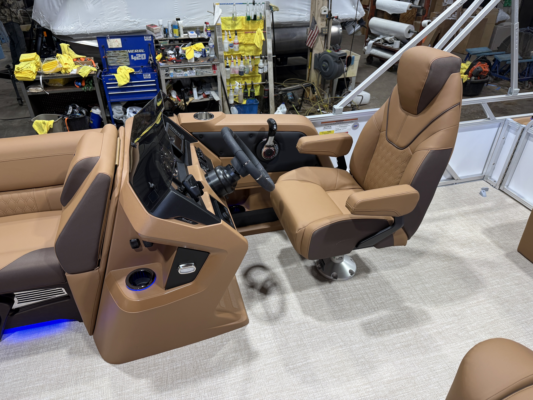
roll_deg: +1.9
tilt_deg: -30.1
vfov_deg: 56.8
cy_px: 200
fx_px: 370
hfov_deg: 71.6
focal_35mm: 24
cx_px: 266
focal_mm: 6.76
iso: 100
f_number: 1.78
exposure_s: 1/120
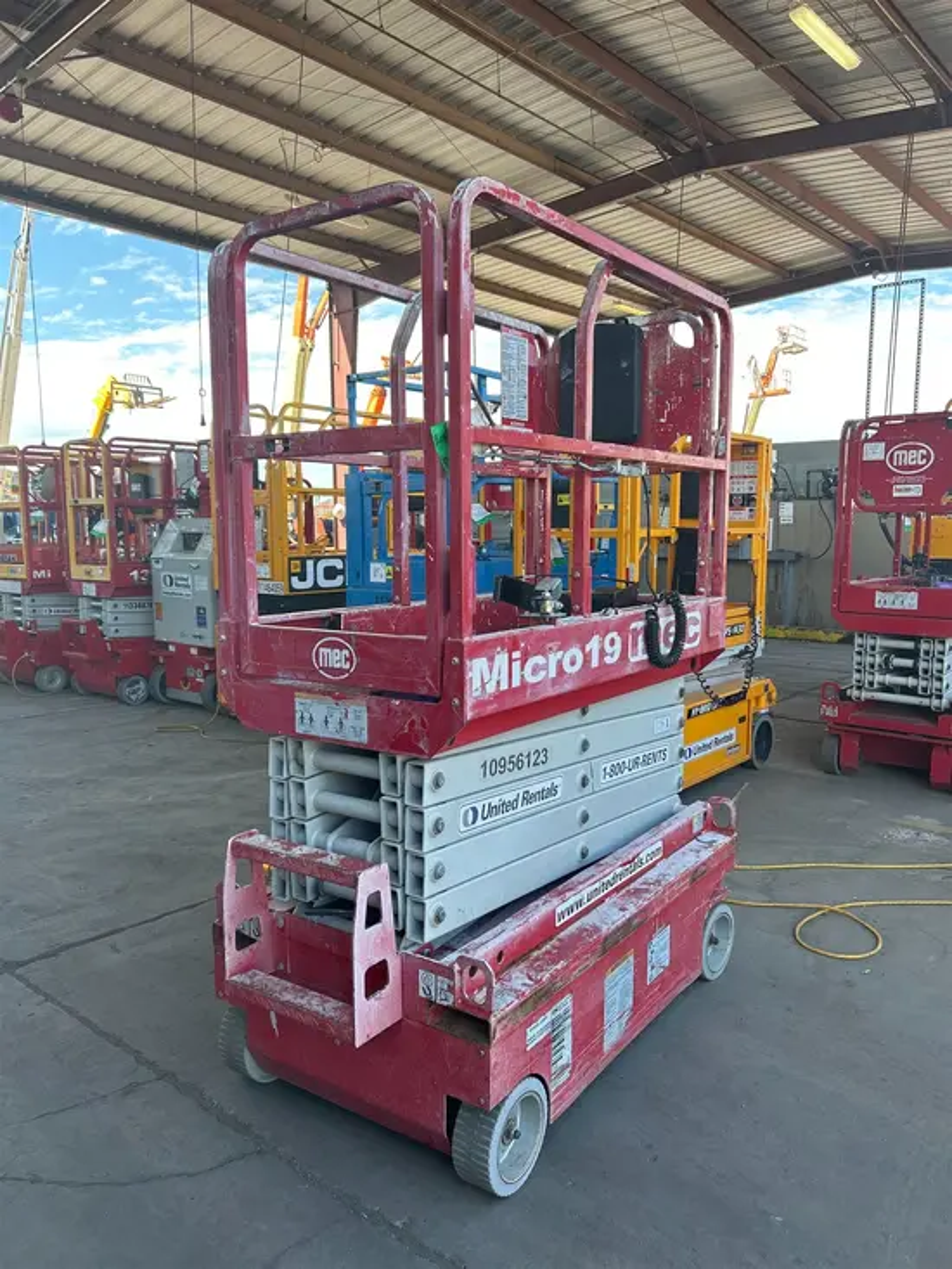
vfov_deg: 67.3
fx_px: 953
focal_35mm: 26
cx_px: 476
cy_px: 634
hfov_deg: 53.1
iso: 50
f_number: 1.5
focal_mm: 5.7
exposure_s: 1/478
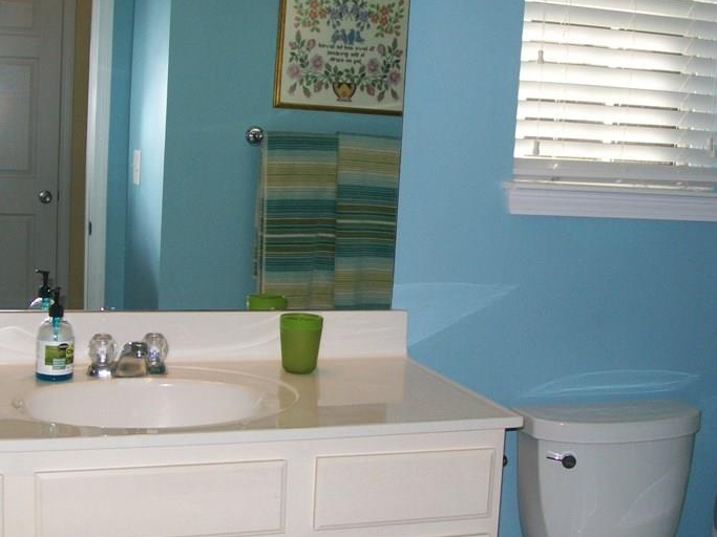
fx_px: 1118
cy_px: 265
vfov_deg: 27.0
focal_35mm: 54
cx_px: 352
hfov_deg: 35.5
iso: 64
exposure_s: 1/125
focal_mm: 6
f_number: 2.7
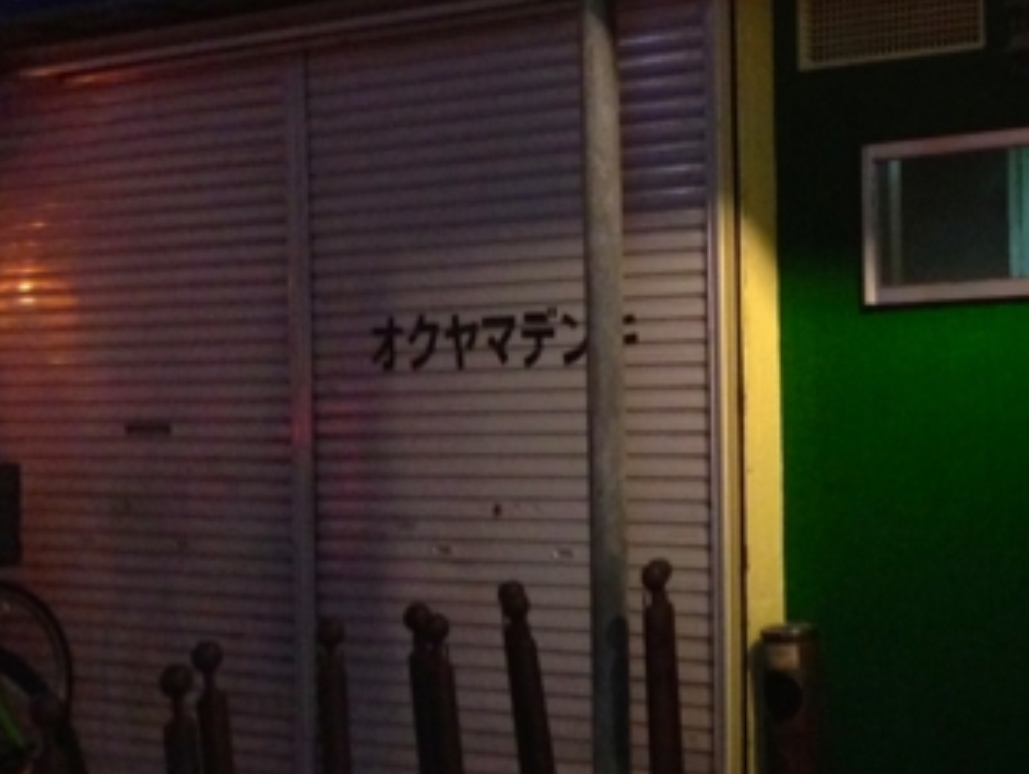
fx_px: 2499
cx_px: 1199
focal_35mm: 84
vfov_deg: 17.6
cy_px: 351
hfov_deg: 21.7
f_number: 2.4
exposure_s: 1/20
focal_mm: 4.12
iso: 320
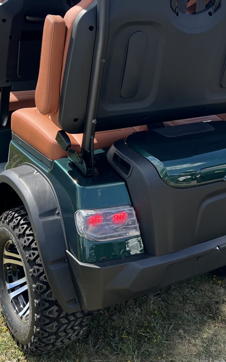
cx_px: 107
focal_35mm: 48
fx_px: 473
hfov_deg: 26.9
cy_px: 79
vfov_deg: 40.3
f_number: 1.5
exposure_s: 1/1344
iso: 50
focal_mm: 5.7
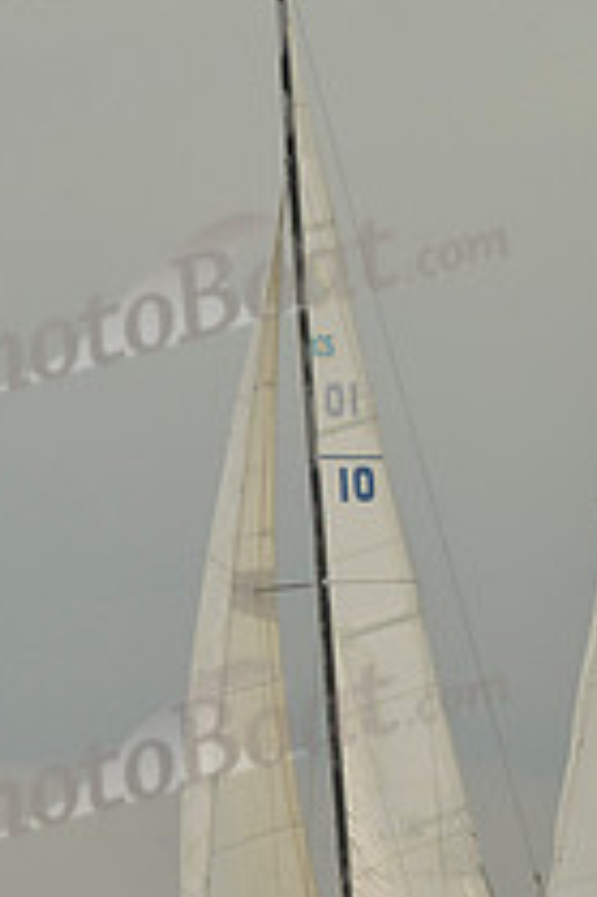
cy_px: 468
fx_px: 16593
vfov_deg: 3.1
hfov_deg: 2.1
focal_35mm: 666
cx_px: 732
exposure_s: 1/1250
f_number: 9
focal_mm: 240
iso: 400
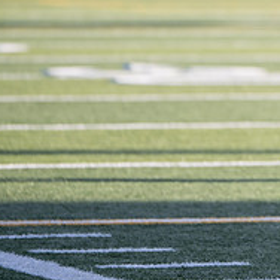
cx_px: 414
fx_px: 4823
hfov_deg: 3.3
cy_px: 27
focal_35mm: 527
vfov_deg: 3.3
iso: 160
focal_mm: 180
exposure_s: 1/800
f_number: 2.8
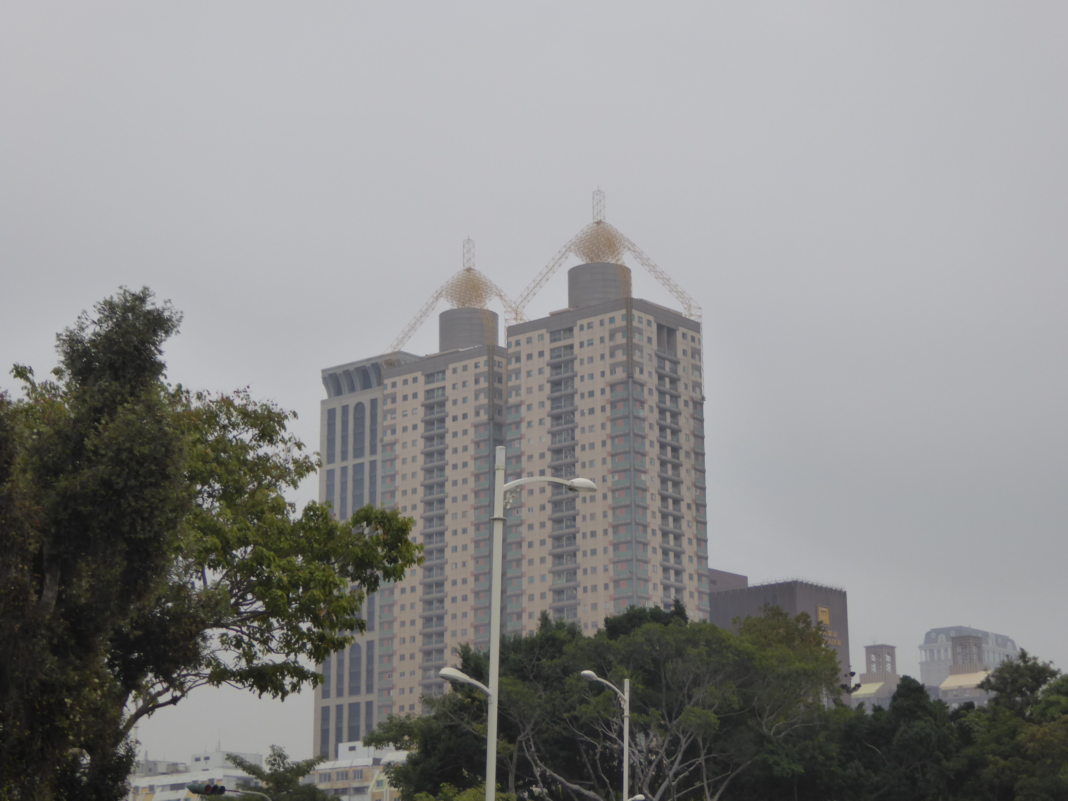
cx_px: 534
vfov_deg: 19.6
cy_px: 400
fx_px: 2314
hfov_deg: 26.0
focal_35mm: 75
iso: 160
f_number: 4.5
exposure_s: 1/60
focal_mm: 12.5
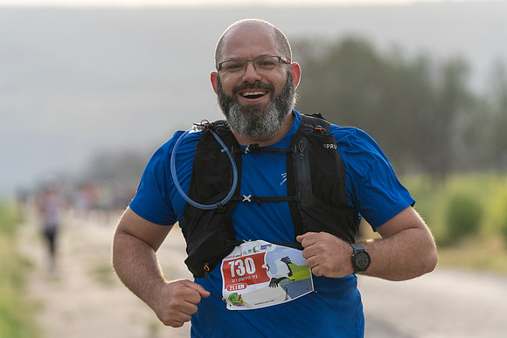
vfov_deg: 6.9
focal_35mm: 200
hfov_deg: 10.3
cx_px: 254
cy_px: 169
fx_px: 2817
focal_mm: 200
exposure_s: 1/2000
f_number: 4.5
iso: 800
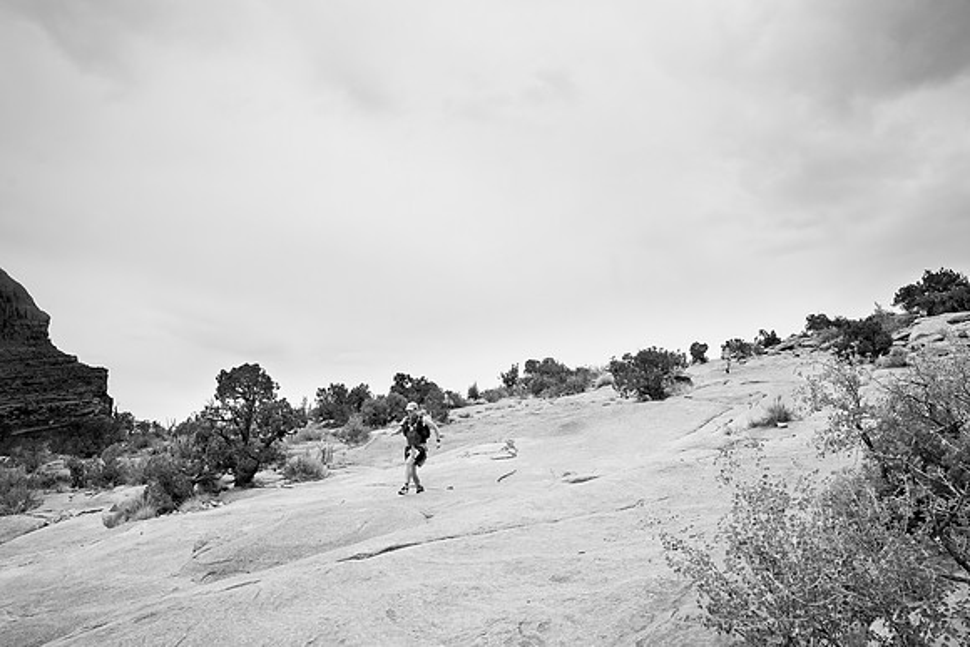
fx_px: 647
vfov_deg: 53.2
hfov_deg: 73.7
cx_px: 485
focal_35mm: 24
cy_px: 324
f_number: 8
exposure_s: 1/400
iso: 2500
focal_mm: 24
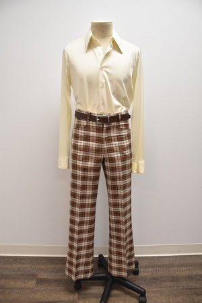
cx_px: 101
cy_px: 152
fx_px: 227
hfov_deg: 47.9
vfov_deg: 67.4
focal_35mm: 27
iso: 1000
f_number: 4.5
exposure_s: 1/100
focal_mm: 18
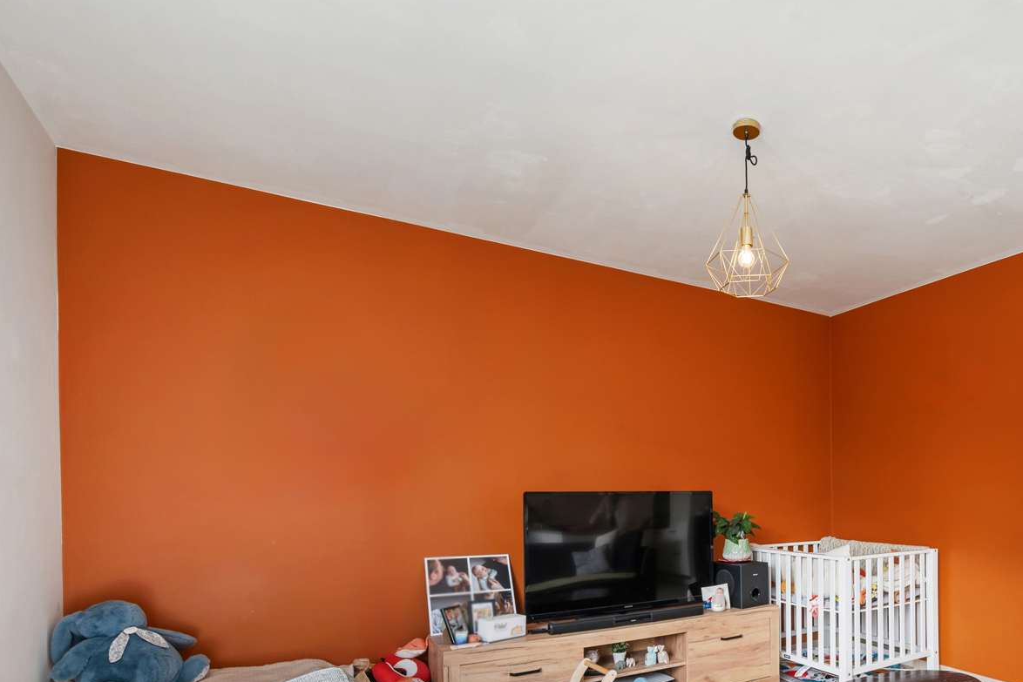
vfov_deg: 53.2
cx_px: 755
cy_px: 490
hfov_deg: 71.4
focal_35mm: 23
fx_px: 654
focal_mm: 15
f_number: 11
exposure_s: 1/5
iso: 500
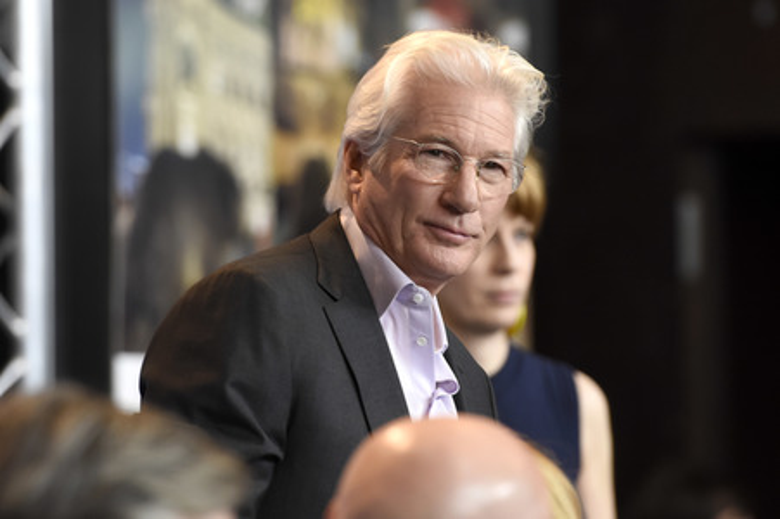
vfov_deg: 4.7
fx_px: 6333
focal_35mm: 292
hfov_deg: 7.0
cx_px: 390
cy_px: 260
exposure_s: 1/250
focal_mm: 195
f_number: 3.5
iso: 1000
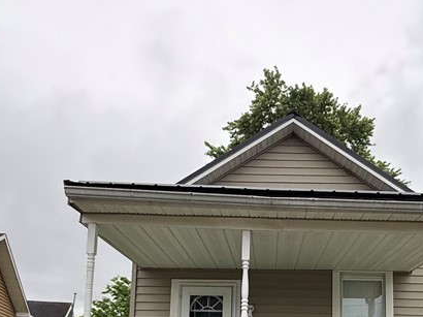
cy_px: 328
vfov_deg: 36.0
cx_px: 286
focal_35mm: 35
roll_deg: -0.2
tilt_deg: +8.9
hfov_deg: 51.6
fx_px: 427
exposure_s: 1/381
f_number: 2.2
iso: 64
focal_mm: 2.22
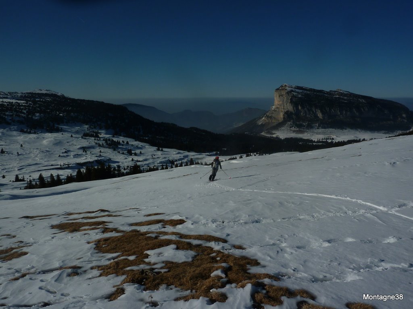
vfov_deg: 48.2
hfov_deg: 61.7
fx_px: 346
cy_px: 154
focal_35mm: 29
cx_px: 206
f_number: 6.3
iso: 80
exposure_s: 1/1300
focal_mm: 4.7
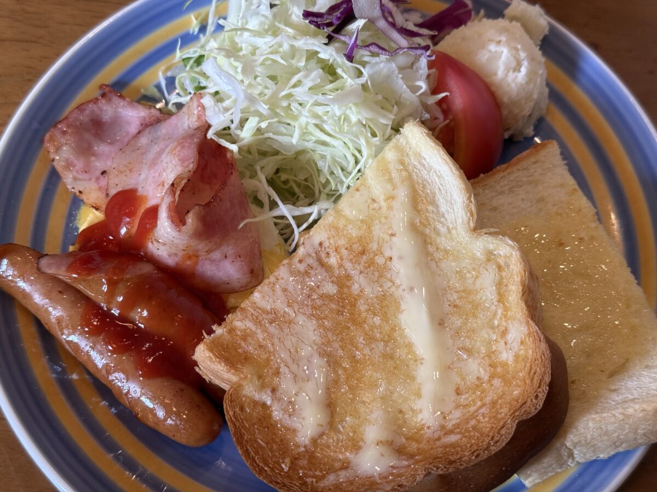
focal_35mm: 48
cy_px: 246
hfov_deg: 39.7
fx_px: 911
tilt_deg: -63.1
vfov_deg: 30.3
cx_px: 328
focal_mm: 6.76
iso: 80
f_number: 1.78
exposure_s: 1/60
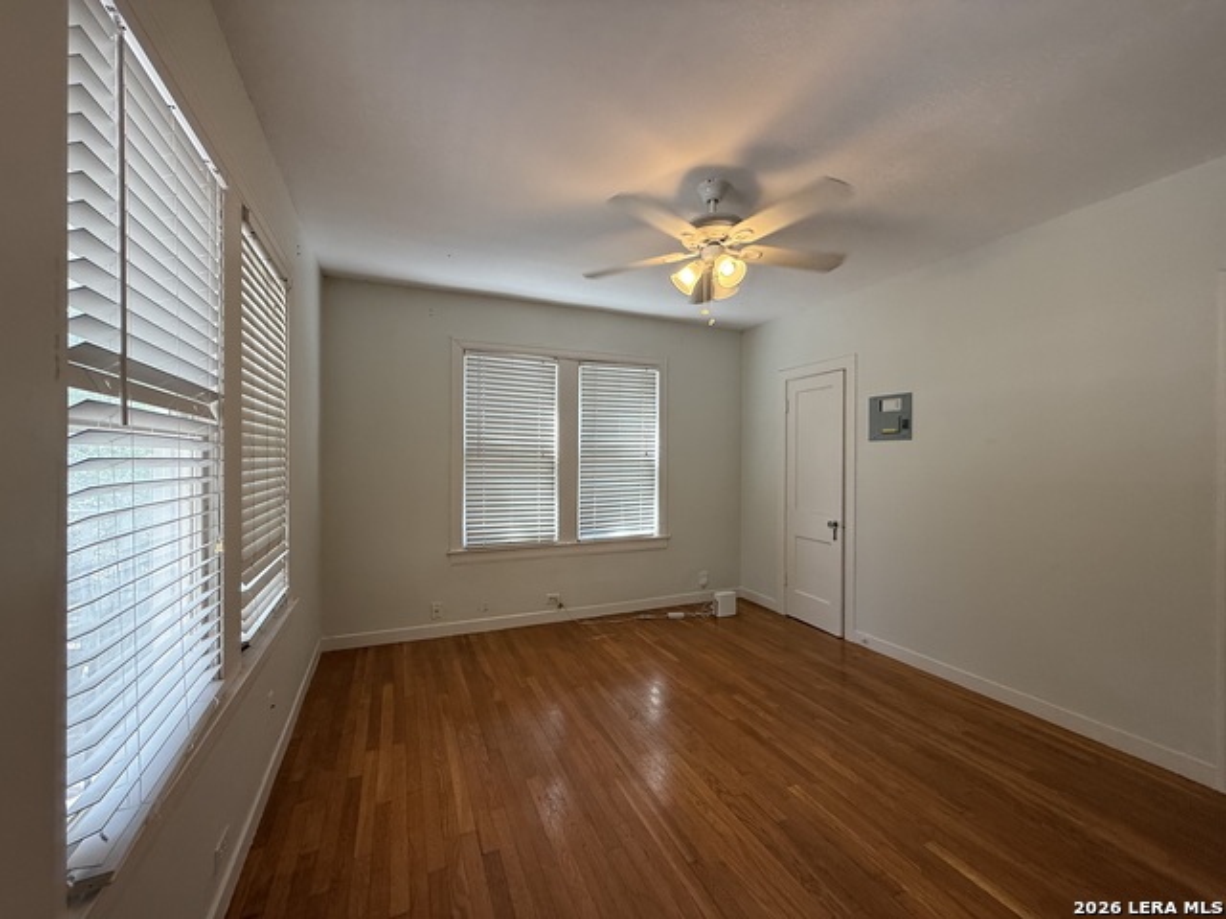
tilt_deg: -0.8
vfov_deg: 85.7
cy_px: 460
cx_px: 613
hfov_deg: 102.1
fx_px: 496
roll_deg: -0.6
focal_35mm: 14
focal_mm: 2.22
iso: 160
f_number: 2.2
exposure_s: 1/120
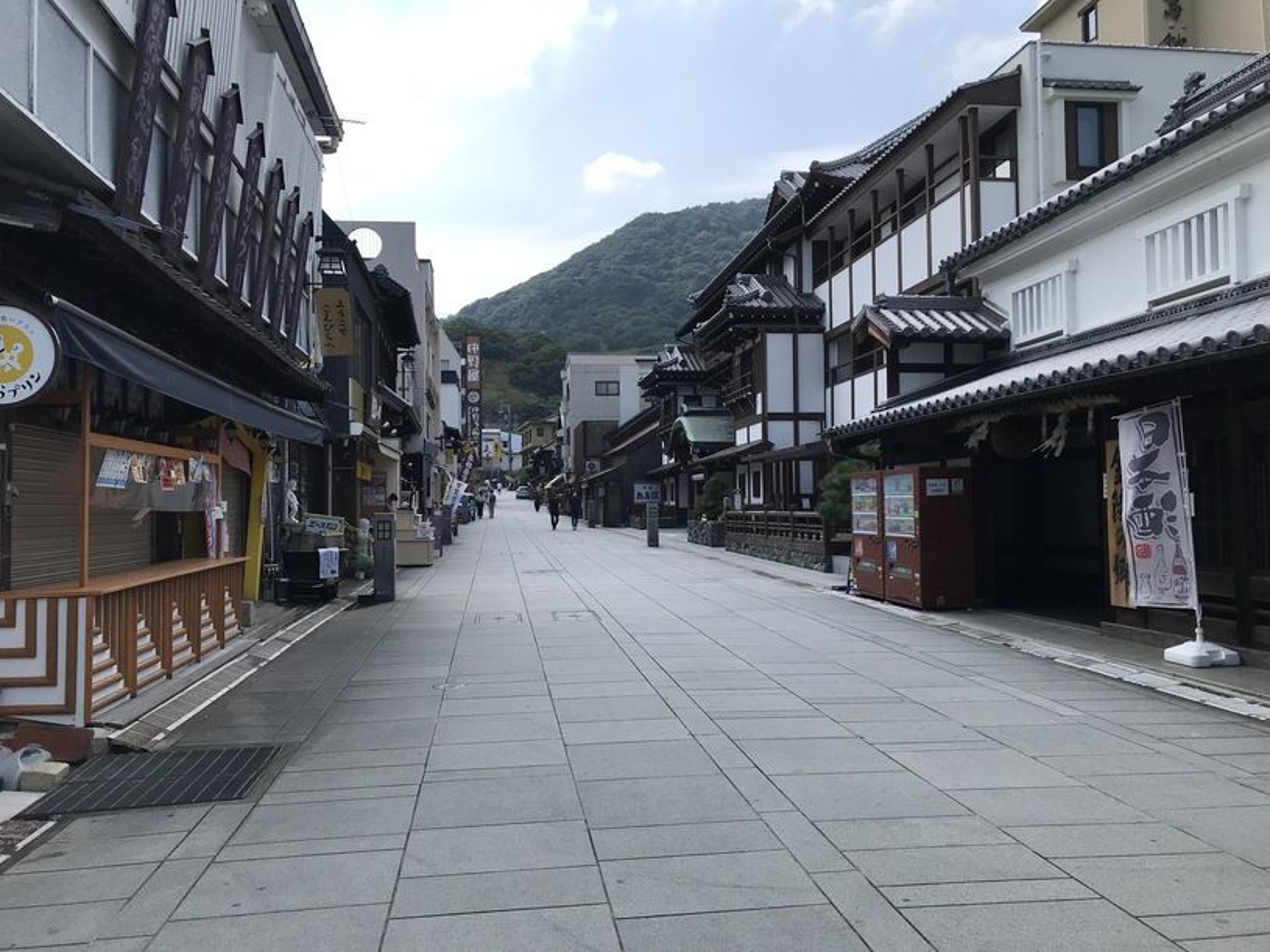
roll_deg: +1.5
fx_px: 1027
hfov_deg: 63.5
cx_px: 635
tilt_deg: +4.0
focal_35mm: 28
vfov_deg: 49.7
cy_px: 476
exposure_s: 1/2283
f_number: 1.8
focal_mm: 3.99
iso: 20
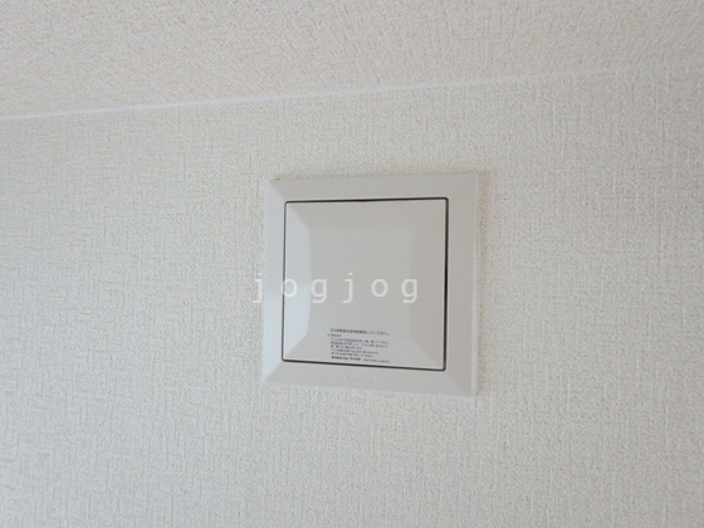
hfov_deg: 71.6
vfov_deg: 56.7
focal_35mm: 24
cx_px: 338
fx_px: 488
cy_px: 288
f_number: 3.5
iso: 320
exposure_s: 1/30
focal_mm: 3.7
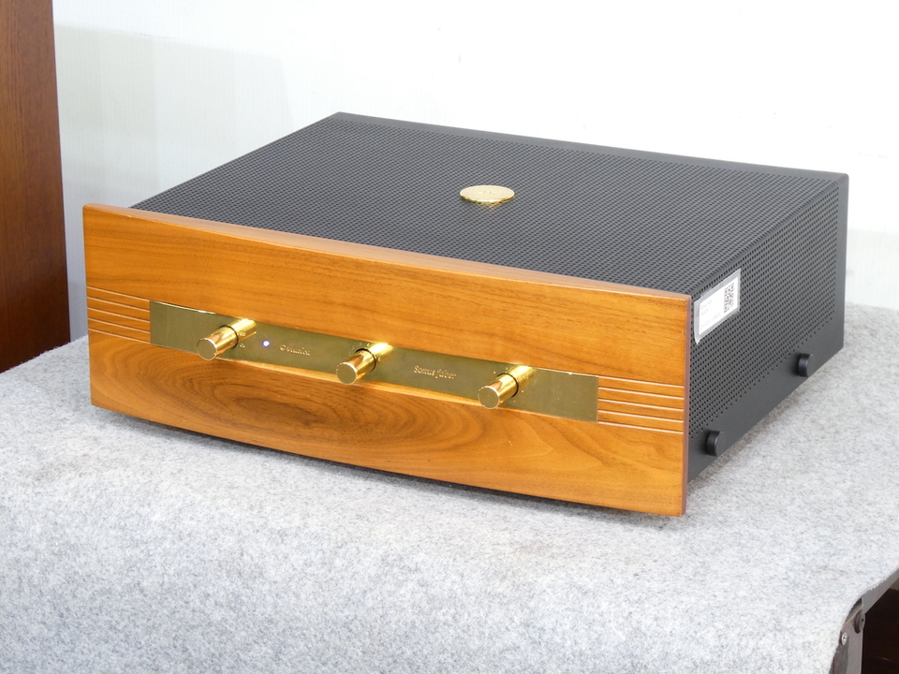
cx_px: 450
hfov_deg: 18.5
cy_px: 337
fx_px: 2753
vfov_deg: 14.0
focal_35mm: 106
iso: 200
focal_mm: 19
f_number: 5.1
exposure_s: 1/6
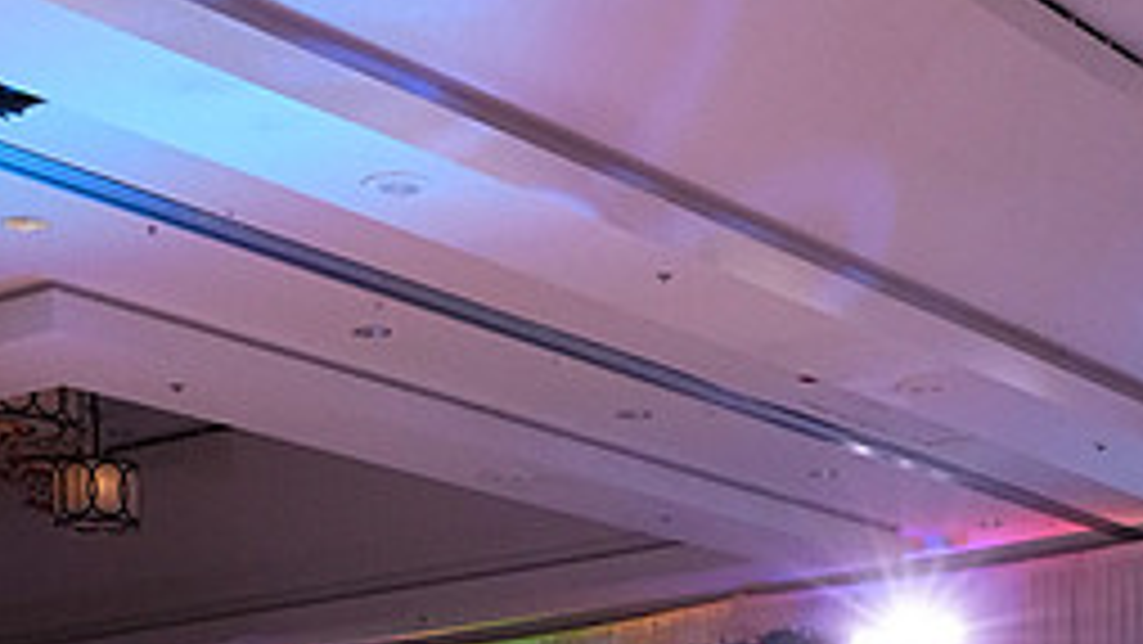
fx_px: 2607
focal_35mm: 86
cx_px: 722
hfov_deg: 24.7
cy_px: 1265
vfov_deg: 12.5
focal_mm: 24
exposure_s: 1/400
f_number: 5.6
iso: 4000
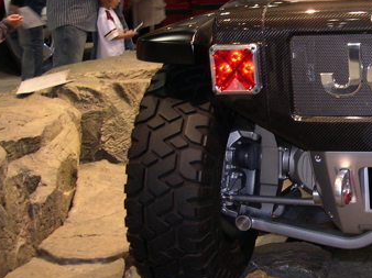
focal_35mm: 90
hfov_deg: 20.9
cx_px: 394
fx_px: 966
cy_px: 103
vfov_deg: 16.4
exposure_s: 1/30
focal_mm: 8
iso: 142
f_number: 2.8
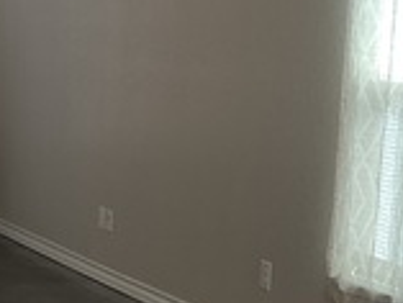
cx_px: 5
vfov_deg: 12.4
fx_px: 1375
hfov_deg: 16.4
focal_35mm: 118
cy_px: 329
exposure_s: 1/60
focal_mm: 3
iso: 40
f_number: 1.8
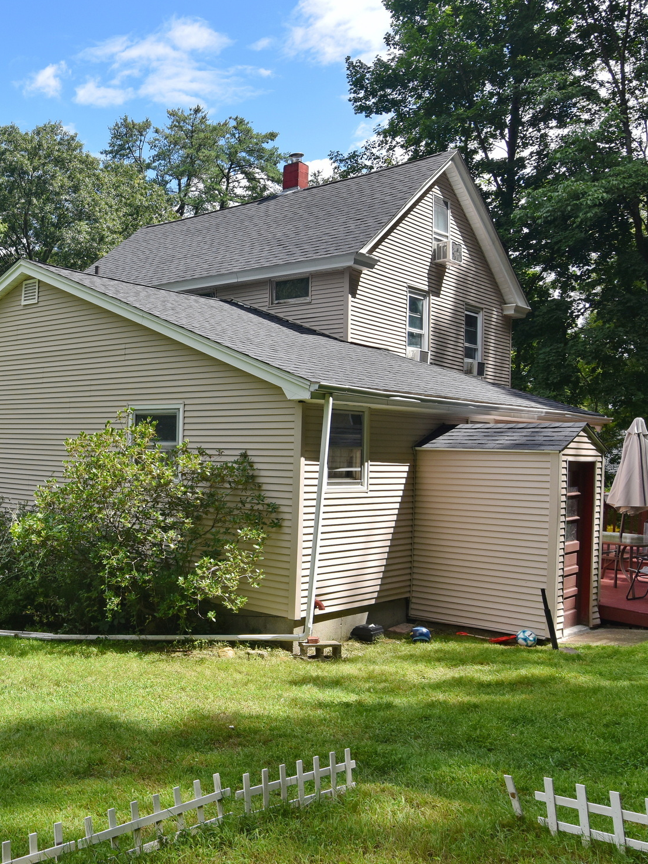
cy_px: 421
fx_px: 799
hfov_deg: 39.8
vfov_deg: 56.8
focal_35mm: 32
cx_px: 25
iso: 400
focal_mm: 16
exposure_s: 1/400
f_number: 10
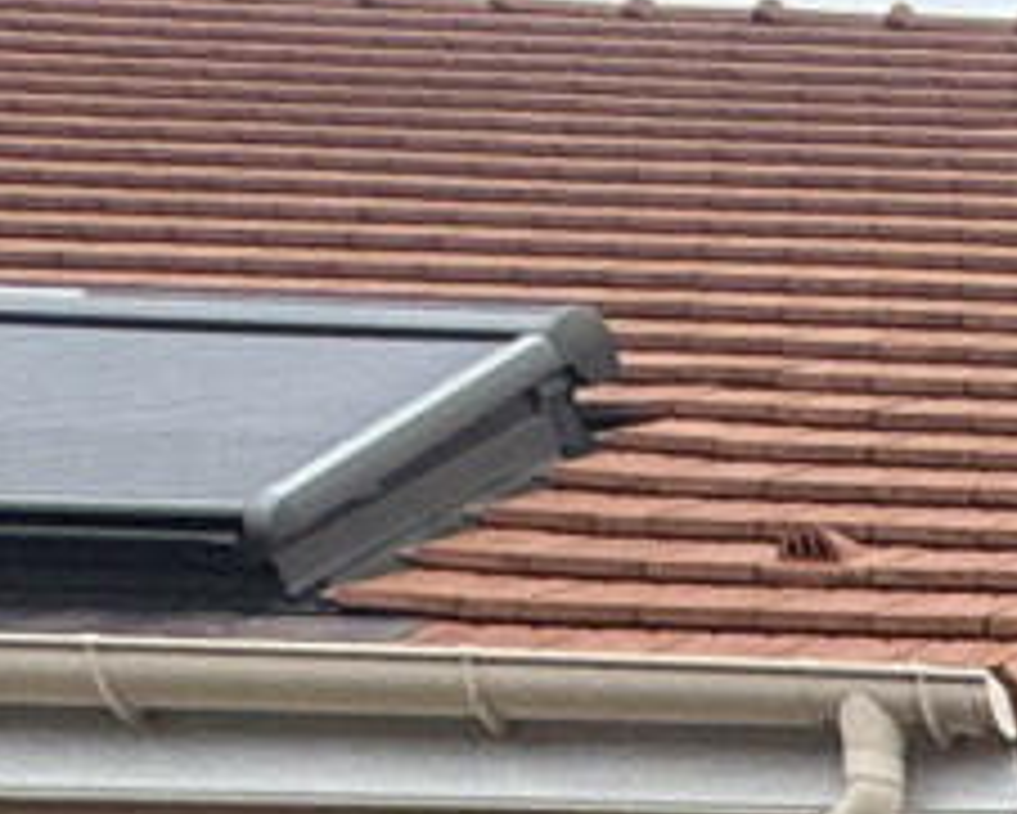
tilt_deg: +0.8
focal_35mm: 116
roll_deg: +0.9
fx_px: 3493
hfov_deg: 11.4
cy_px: 2303
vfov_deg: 10.3
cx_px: 2907
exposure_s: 1/113
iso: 64
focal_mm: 2.22
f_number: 2.2
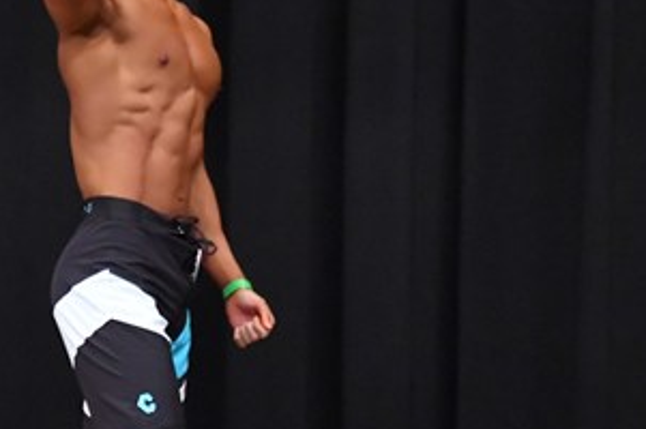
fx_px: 10396
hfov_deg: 3.6
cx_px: -115
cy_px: 277
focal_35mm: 580
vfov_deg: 2.4
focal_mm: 150
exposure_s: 1/400
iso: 8000
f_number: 5.6
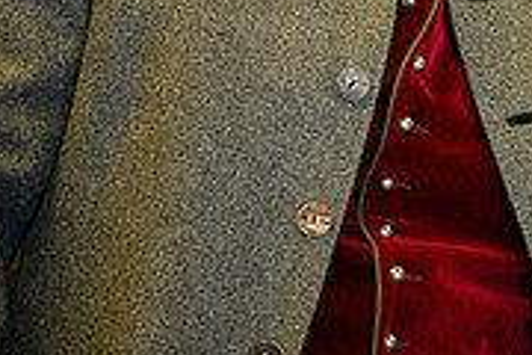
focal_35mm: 225
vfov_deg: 6.1
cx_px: 698
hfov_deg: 9.0
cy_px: 3
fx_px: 3325
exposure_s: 1/200
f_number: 3.2
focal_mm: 70
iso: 500
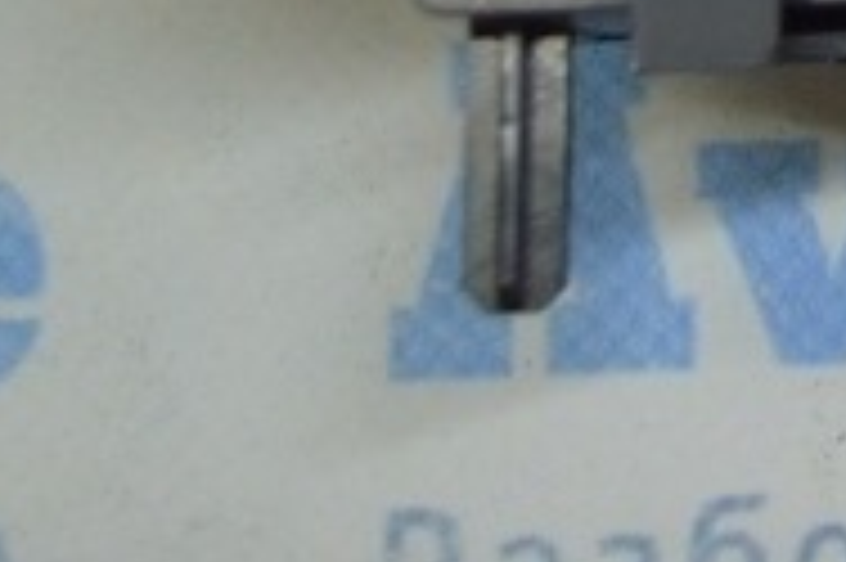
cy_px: -924
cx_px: 1467
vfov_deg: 6.8
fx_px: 4407
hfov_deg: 10.4
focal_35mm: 188
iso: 400
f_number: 3.8
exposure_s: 1/100
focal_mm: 23
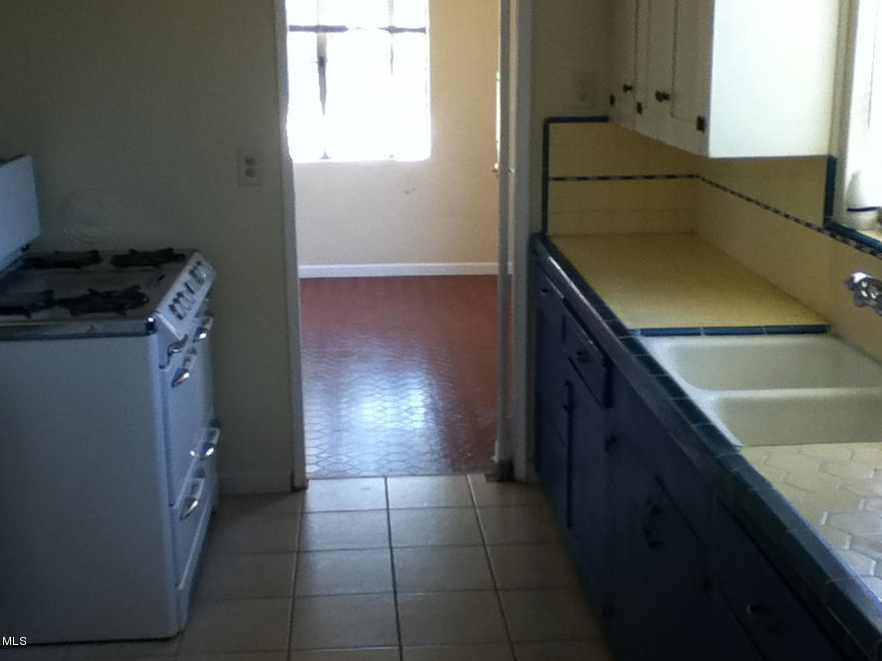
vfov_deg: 40.7
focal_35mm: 35
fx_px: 892
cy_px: 306
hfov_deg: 52.6
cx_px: 415
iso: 100
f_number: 2.4
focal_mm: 3.85
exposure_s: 1/30
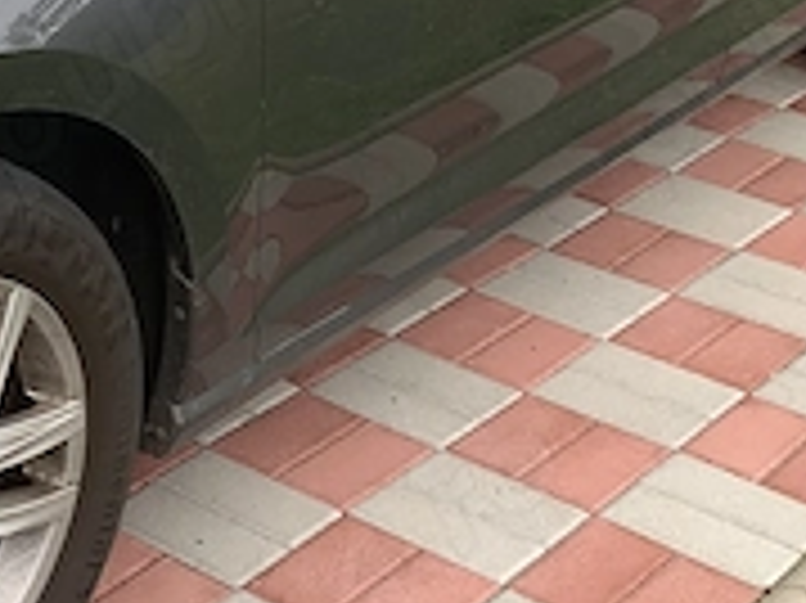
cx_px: -50
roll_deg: +0.3
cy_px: 4
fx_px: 2024
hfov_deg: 21.5
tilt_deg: -20.2
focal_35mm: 87
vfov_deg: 16.6
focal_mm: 4.25
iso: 25
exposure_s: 1/279
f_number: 1.8
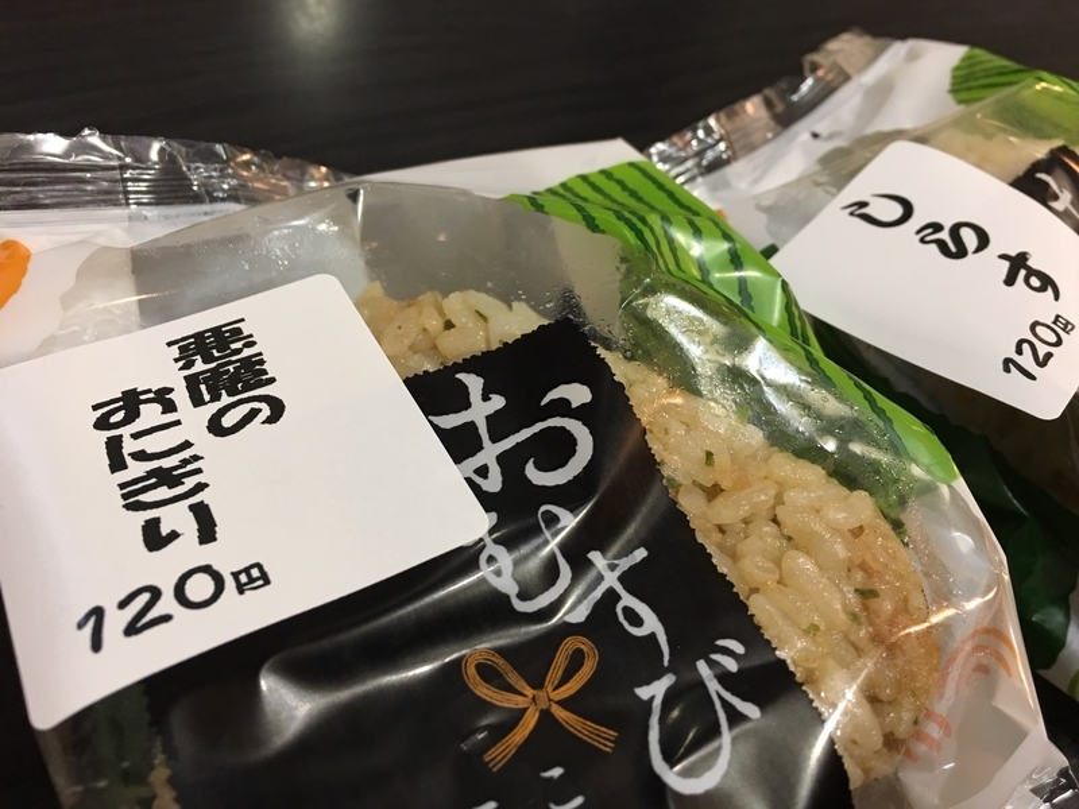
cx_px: 540
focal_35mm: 29
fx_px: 904
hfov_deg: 61.7
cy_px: 404
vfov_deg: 48.2
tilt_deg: -52.9
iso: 64
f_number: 2.2
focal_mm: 4.15
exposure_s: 1/15
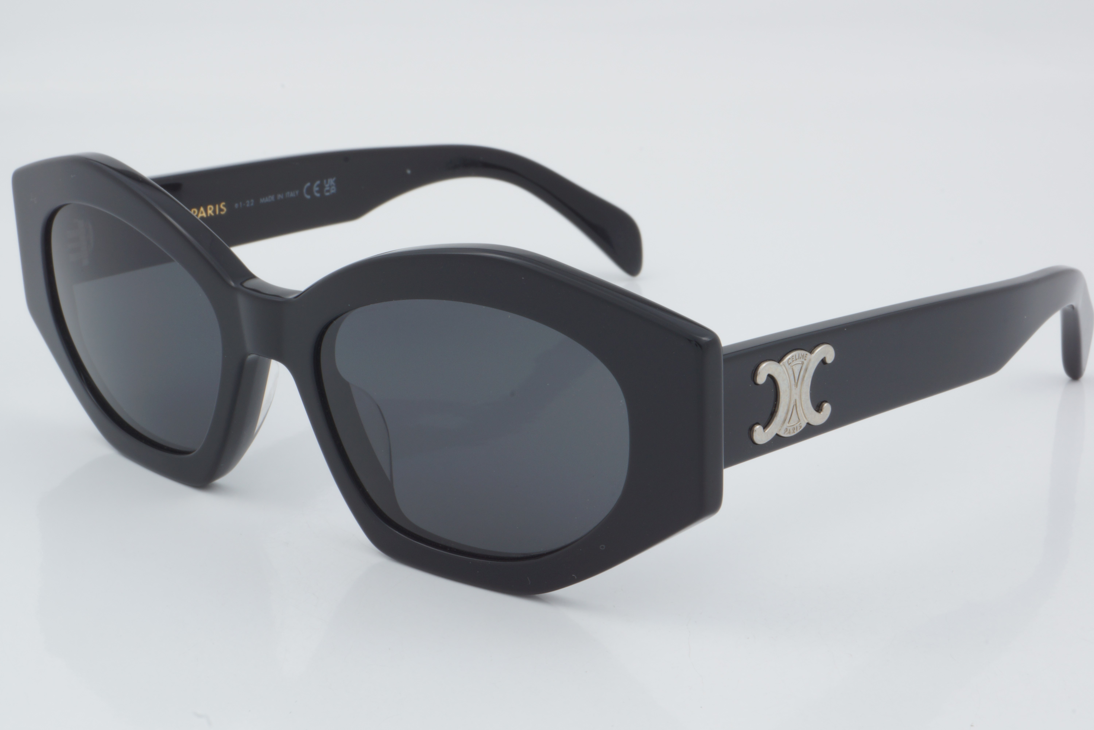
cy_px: 365
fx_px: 2279
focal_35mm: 75
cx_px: 547
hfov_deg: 27.0
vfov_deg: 18.2
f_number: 32
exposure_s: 1/3
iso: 100
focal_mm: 50
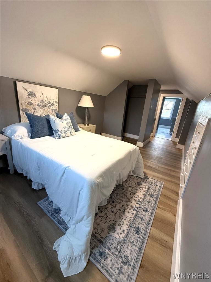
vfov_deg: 102.1
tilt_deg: -17.0
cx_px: 106
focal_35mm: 14
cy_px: 141
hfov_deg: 85.7
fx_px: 114
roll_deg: -5.1
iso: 320
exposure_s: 1/120
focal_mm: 2.22
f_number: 2.2
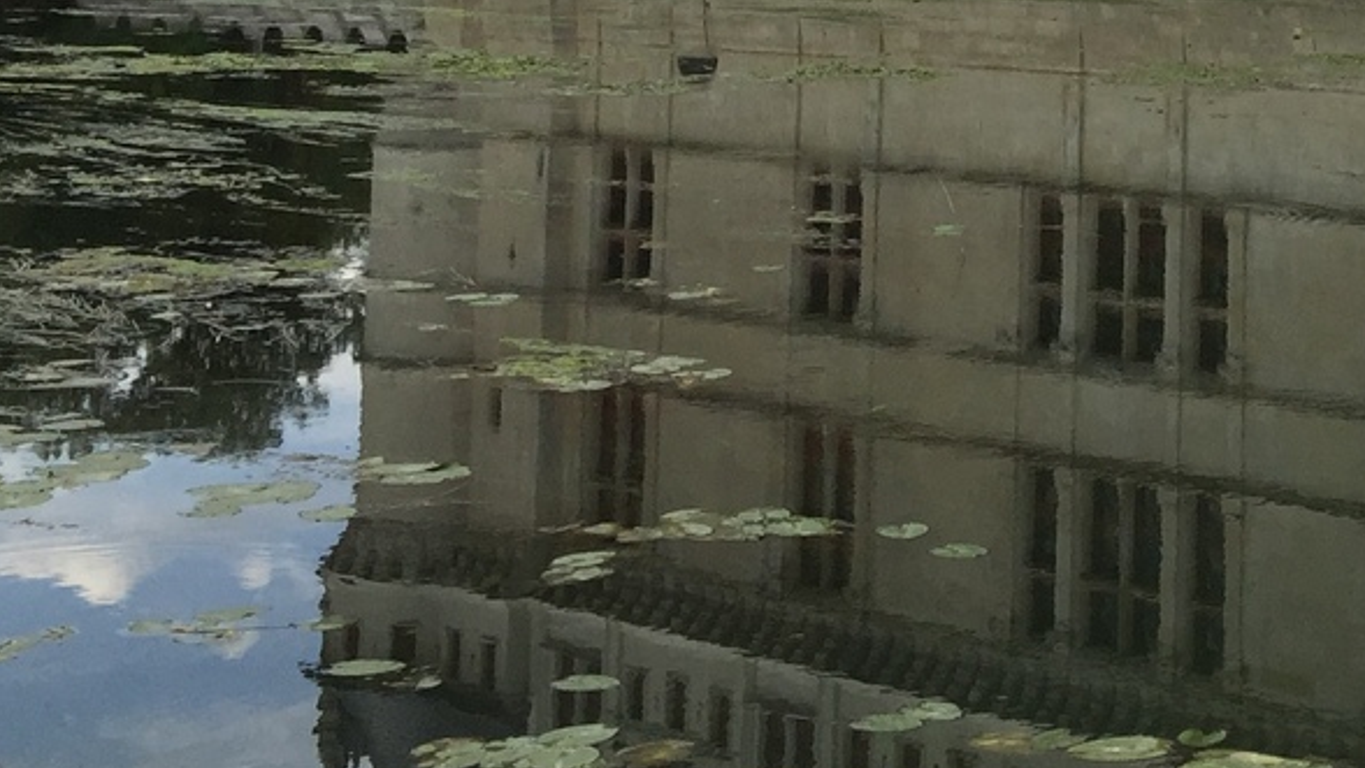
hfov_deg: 23.0
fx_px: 3113
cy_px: -522
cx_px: 1558
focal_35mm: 86
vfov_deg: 13.0
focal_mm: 4.15
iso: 32
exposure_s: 1/1582
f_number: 2.2
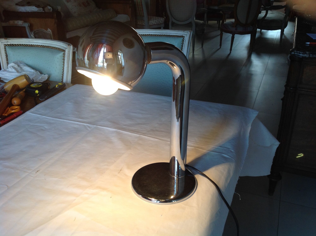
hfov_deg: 52.7
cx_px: 158
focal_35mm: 35
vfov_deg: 40.6
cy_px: 118
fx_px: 319
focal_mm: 4.28
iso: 64
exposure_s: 1/40
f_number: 2.4
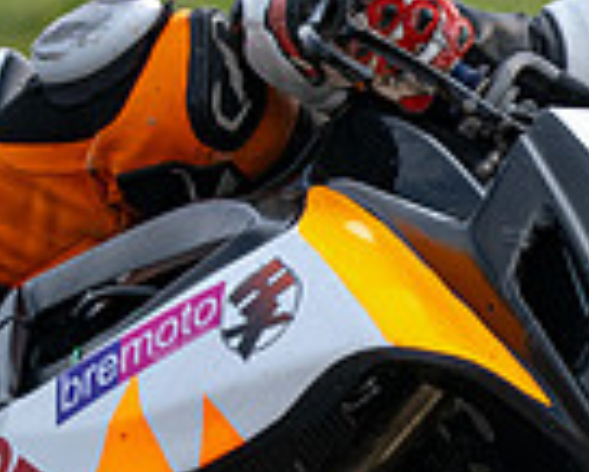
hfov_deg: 0.7
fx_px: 47083
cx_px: 703
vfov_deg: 0.6
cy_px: 370
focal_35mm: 2699
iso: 500
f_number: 6.3
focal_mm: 600
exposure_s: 1/1250
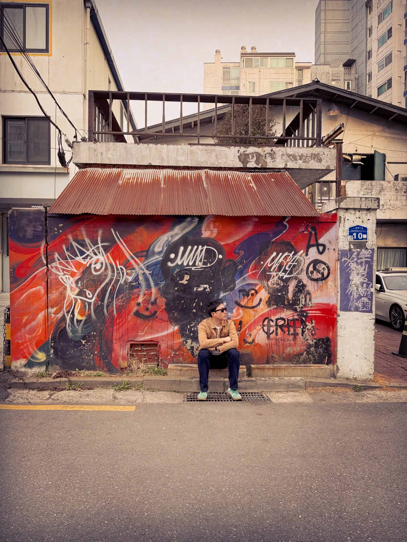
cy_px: 271
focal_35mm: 24
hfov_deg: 56.8
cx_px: 204
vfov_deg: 71.6
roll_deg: -1.8
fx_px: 376
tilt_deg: -1.1
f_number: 1.78
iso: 100
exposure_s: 1/476
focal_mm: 6.76
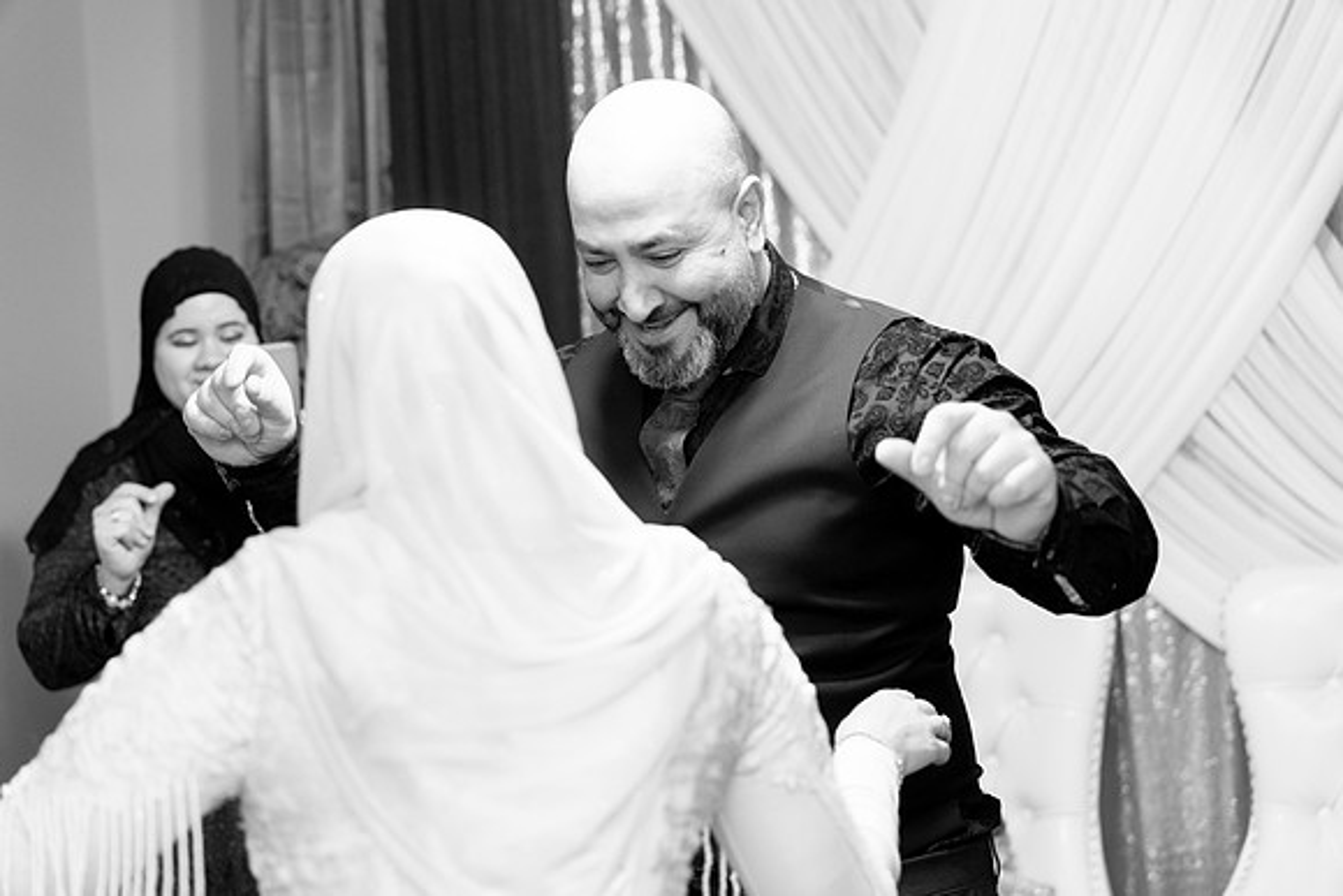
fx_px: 2537
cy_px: 448
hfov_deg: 29.6
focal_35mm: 68
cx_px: 672
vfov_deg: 20.0
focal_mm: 68
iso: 2500
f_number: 2.8
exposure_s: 1/160
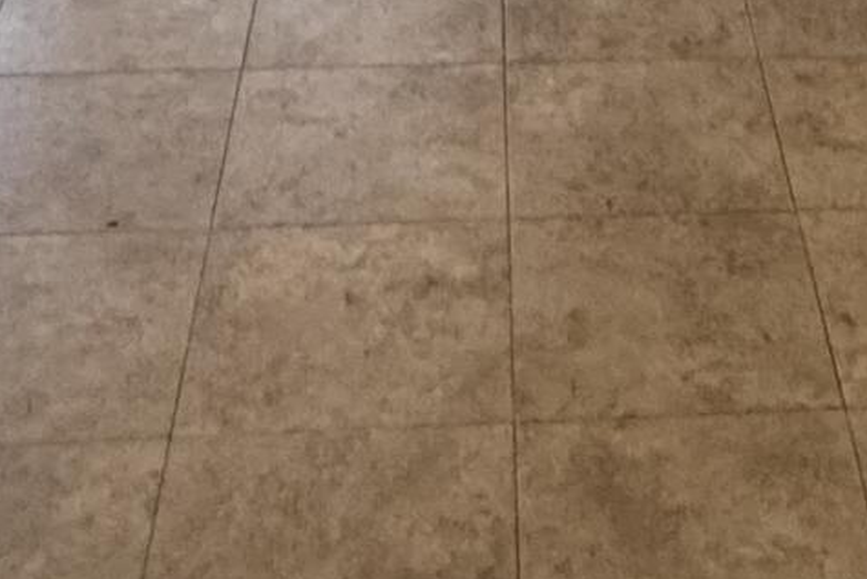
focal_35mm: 92
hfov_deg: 21.7
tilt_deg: -4.1
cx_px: 765
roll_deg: -2.5
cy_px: -966
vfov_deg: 11.3
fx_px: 2216
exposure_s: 1/120
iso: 250
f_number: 2.2
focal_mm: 2.22
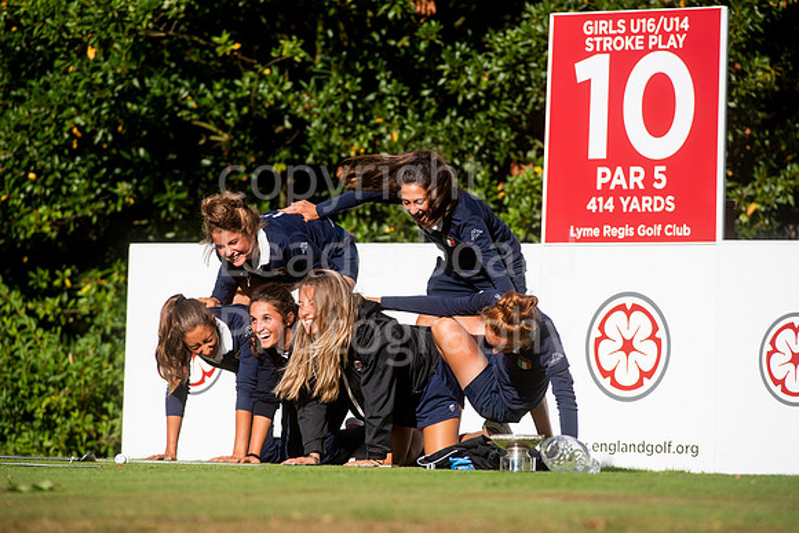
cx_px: 400
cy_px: 266
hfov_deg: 6.9
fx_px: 6660
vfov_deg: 4.6
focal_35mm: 300
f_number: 6.3
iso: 400
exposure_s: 1/2500
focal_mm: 300
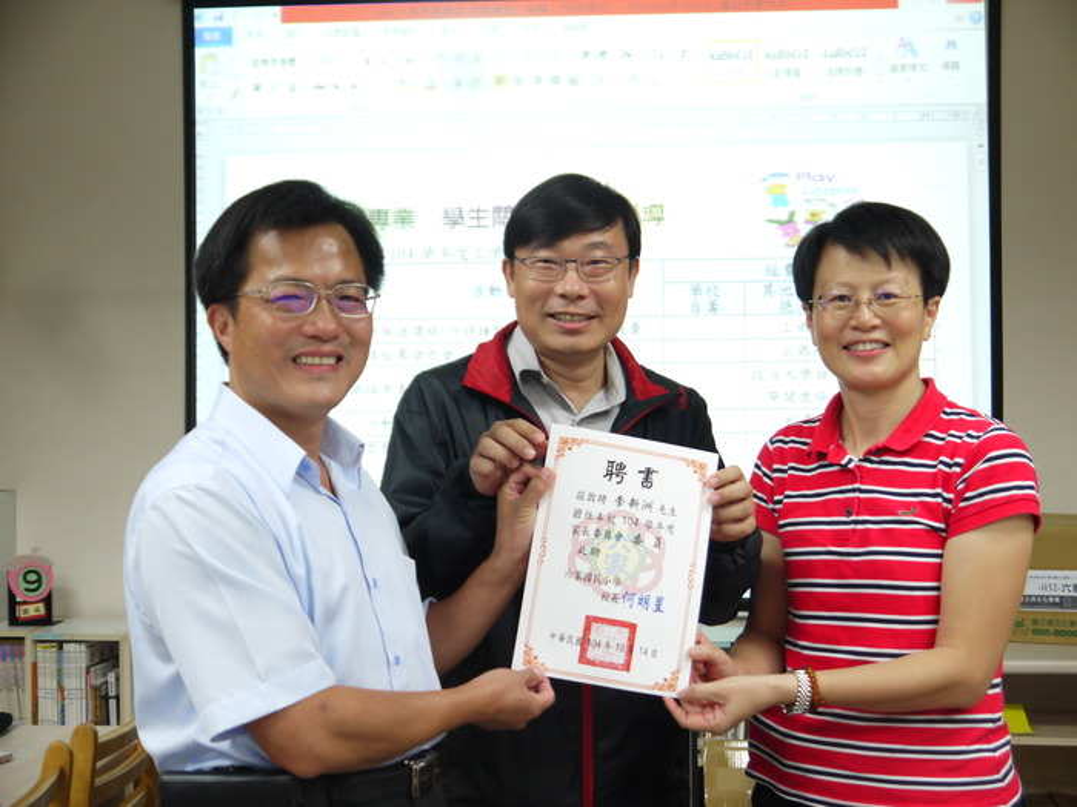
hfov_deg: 36.8
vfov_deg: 28.0
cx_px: 538
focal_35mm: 52
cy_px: 404
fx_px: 1618
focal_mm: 26
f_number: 4.7
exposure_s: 1/60
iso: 800
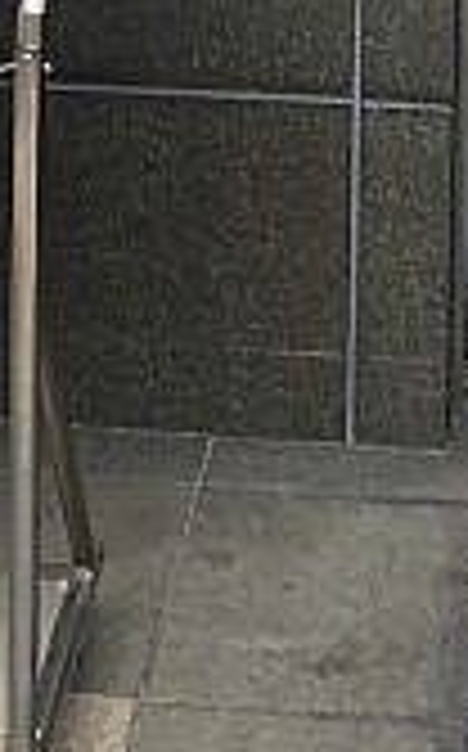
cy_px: -678
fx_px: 3110
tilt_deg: -2.5
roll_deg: -1.8
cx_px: 284
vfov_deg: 12.4
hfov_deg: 8.6
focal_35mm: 152
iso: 25
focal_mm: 4
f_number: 1.8
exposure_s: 1/120
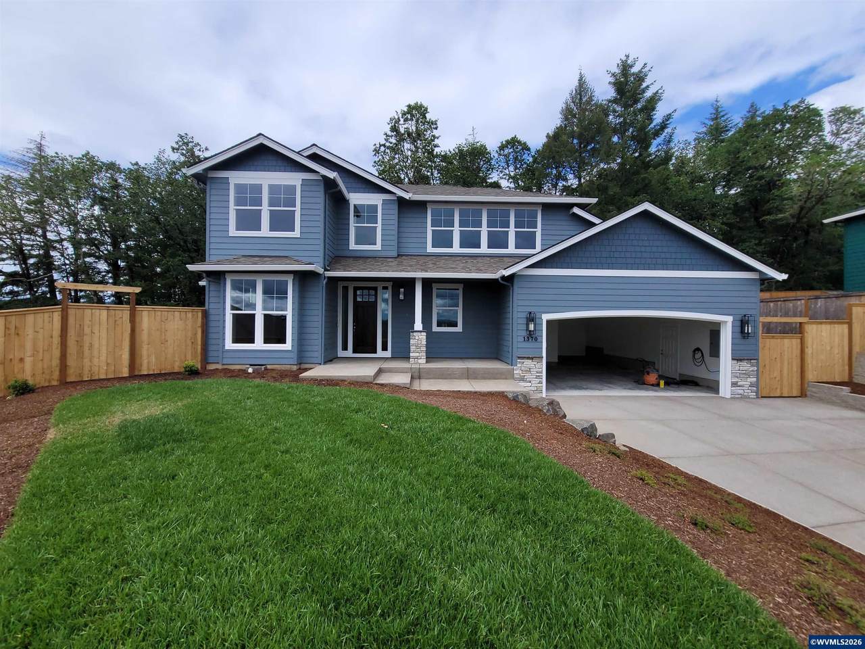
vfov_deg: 89.9
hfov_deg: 106.2
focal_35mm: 13
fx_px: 325
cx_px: 432
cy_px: 324
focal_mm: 2.2
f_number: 2.2
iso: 50
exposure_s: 1/1681
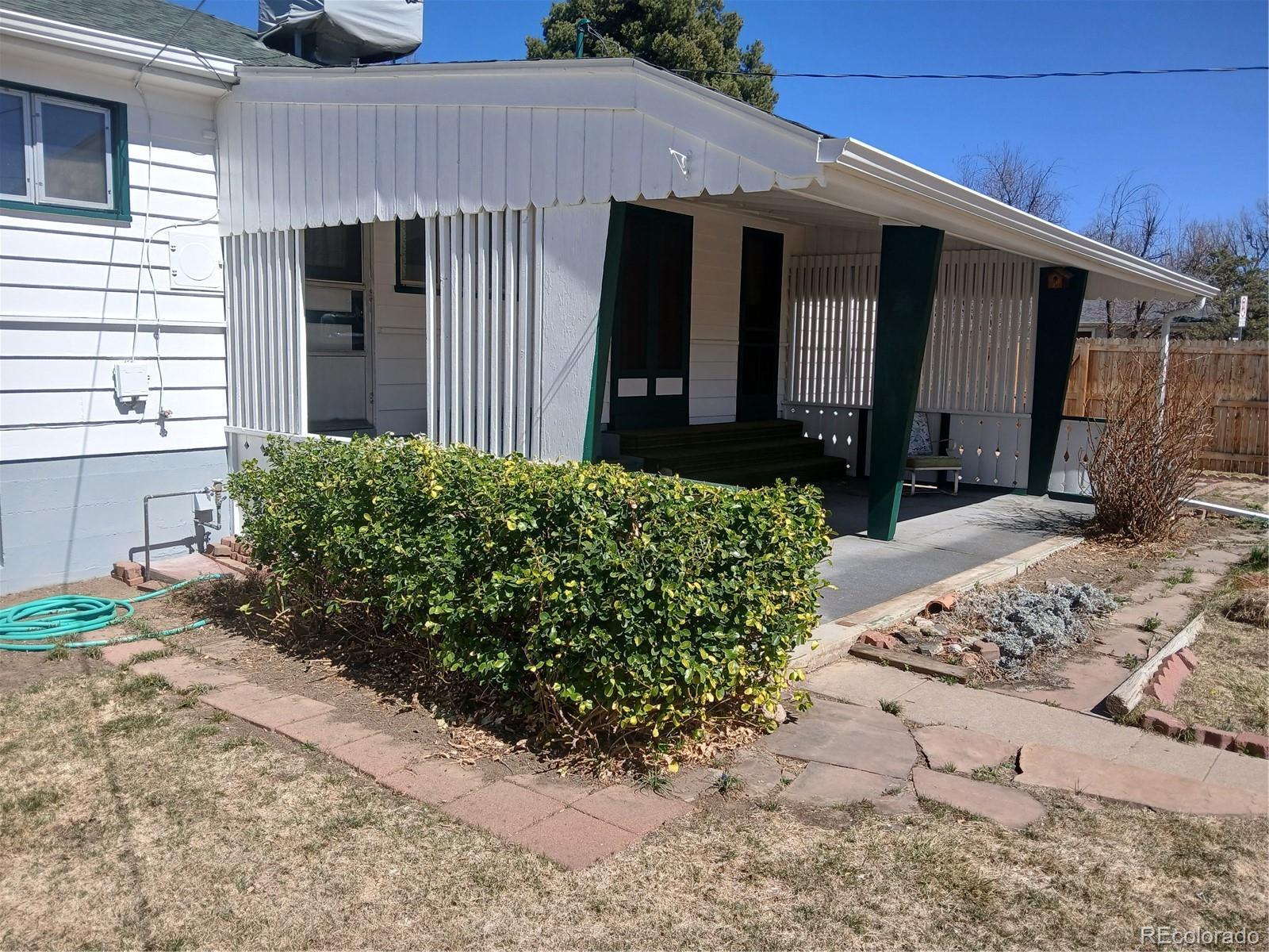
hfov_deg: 67.3
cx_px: 634
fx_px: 953
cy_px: 476
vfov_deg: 53.1
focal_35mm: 26
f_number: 1.8
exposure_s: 1/741
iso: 20
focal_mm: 3.98
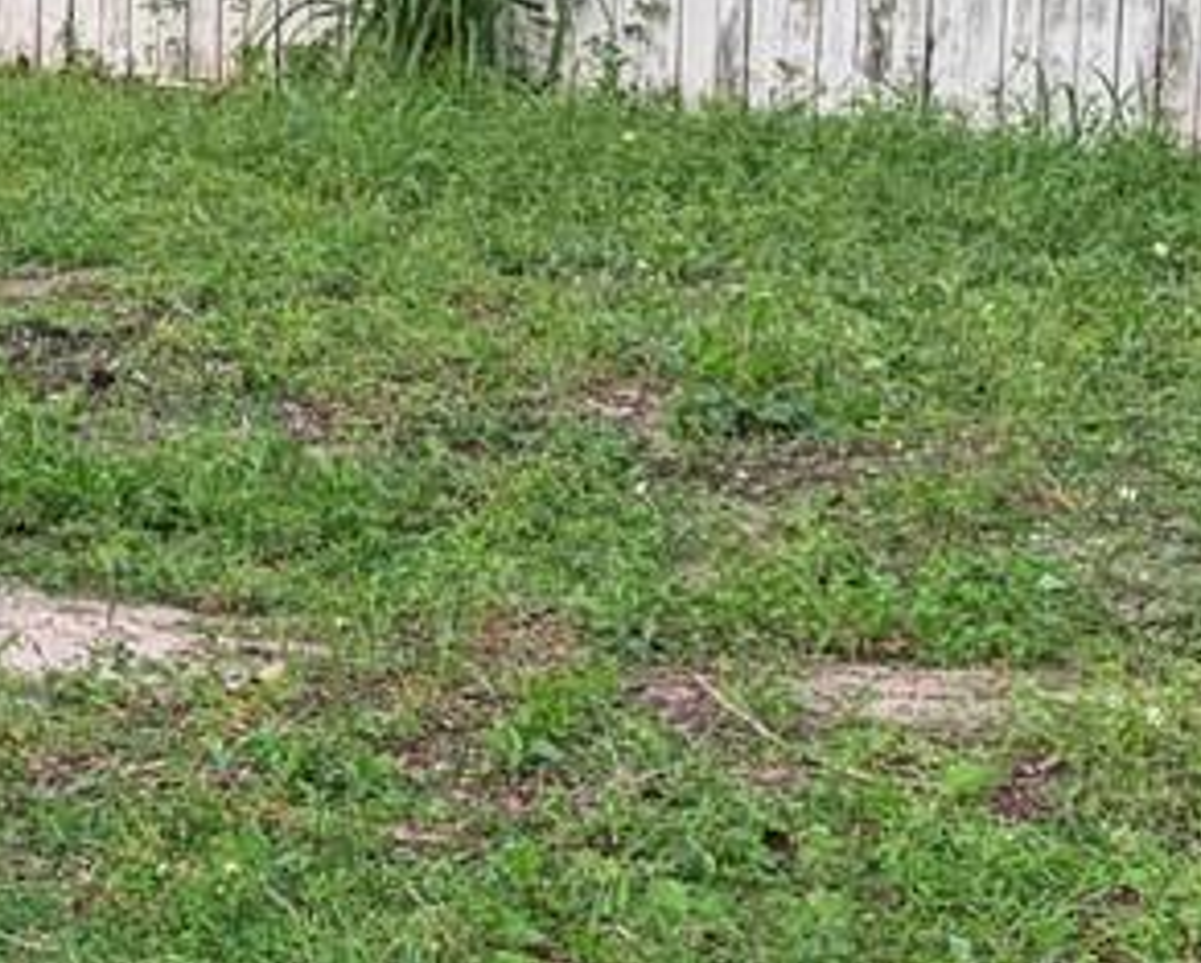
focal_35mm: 139
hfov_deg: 12.3
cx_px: -1160
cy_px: 342
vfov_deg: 11.1
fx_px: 4944
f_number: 1.6
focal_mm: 5.96
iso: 50
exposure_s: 1/265
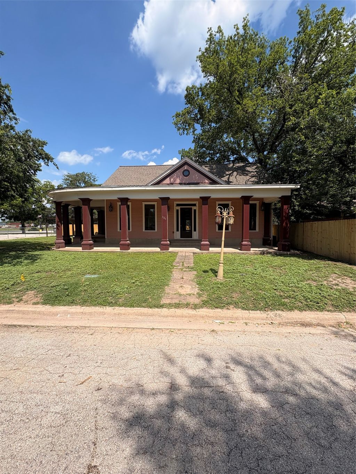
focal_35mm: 14
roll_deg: +0.3
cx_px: 178
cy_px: 237
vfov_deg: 102.1
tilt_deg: -2.2
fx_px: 192
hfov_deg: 85.7
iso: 50
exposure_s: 1/1789
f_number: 2.2
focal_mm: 2.22
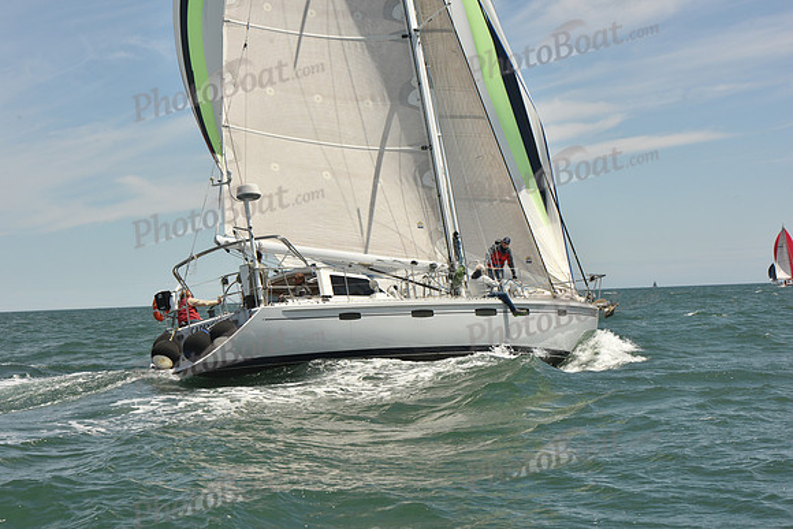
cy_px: 264
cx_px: 396
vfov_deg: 15.2
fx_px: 1983
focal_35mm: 90
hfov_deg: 22.6
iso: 320
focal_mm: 90
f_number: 13
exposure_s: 1/800
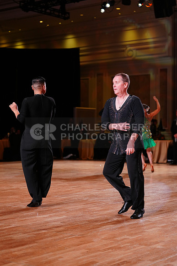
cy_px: 133
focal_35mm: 70
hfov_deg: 19.5
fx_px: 516
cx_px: 88
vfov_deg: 28.8
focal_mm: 70
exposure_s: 1/400
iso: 1250
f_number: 2.8
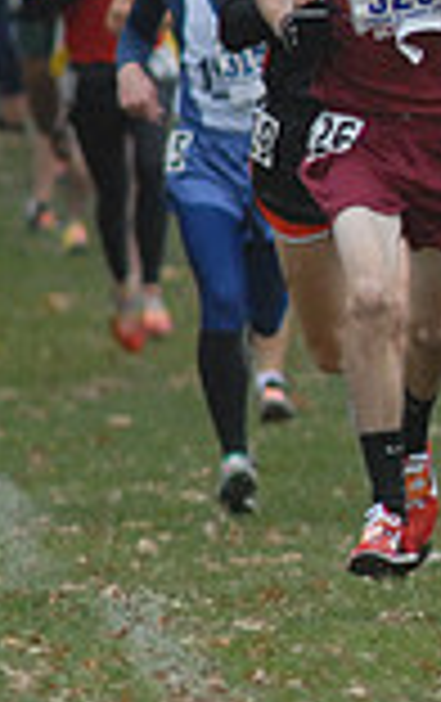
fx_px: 32648
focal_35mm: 1704
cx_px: 1246
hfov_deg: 0.8
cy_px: 14
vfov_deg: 1.2
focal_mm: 300
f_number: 4
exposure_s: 1/640
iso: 800
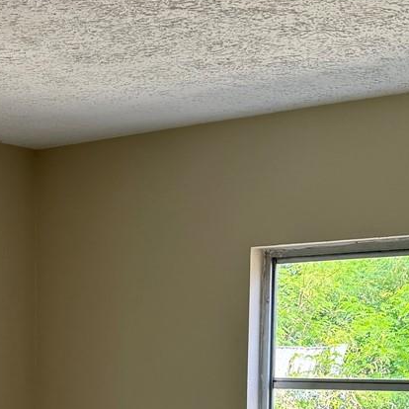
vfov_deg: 20.3
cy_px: 437
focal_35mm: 82
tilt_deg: -4.9
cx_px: 49
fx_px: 1096
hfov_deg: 20.7
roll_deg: +0.4
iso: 100
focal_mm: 6.76
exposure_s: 1/342
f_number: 1.78
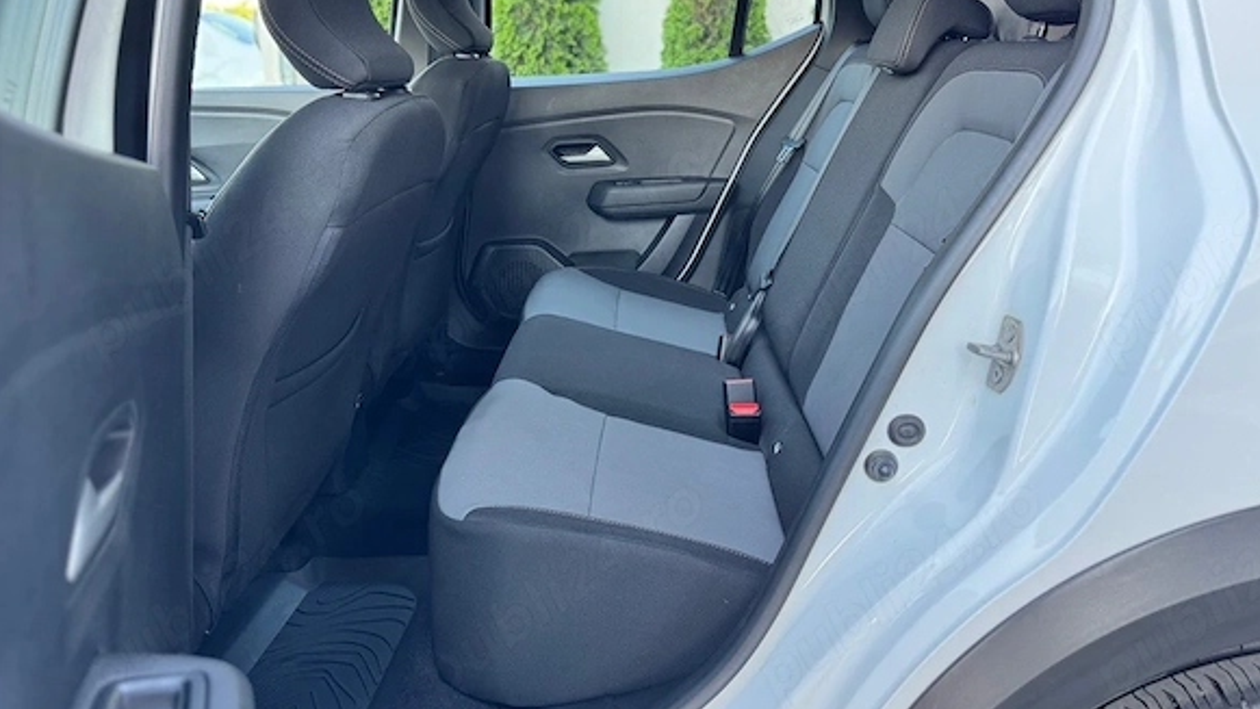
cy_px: 262
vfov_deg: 42.6
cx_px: 648
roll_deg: +0.0
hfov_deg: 69.8
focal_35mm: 27
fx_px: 902
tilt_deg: -13.6
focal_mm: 6.76
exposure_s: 1/121
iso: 160
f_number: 1.78
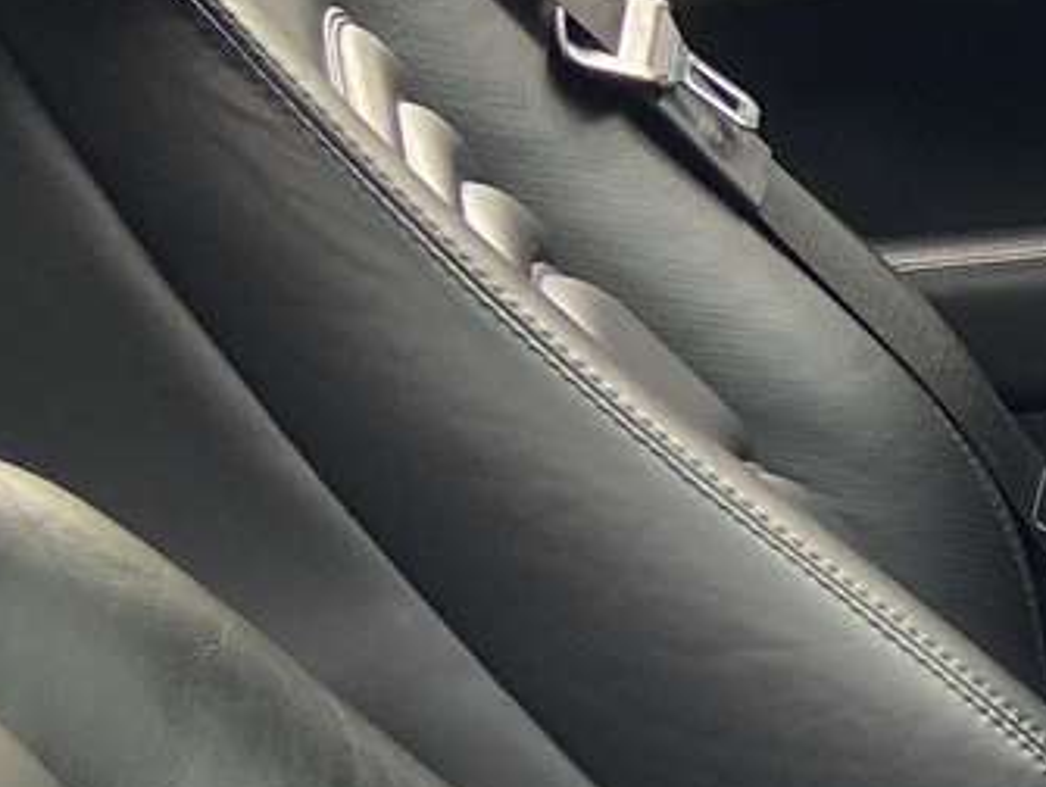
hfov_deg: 10.3
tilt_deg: -32.2
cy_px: 1074
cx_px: 2791
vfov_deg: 9.4
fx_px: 4689
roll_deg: -0.2
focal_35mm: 155
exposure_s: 1/122
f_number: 1.8
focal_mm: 4.25
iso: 64
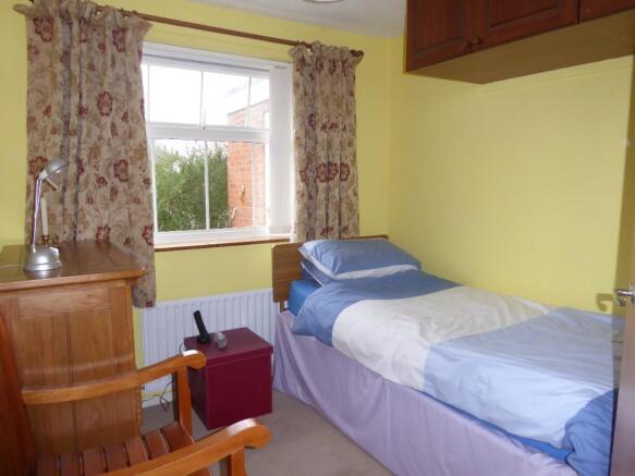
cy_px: 238
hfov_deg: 71.6
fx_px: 440
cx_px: 318
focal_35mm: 24
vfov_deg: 56.8
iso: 200
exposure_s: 1/60
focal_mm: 4.3
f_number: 3.3
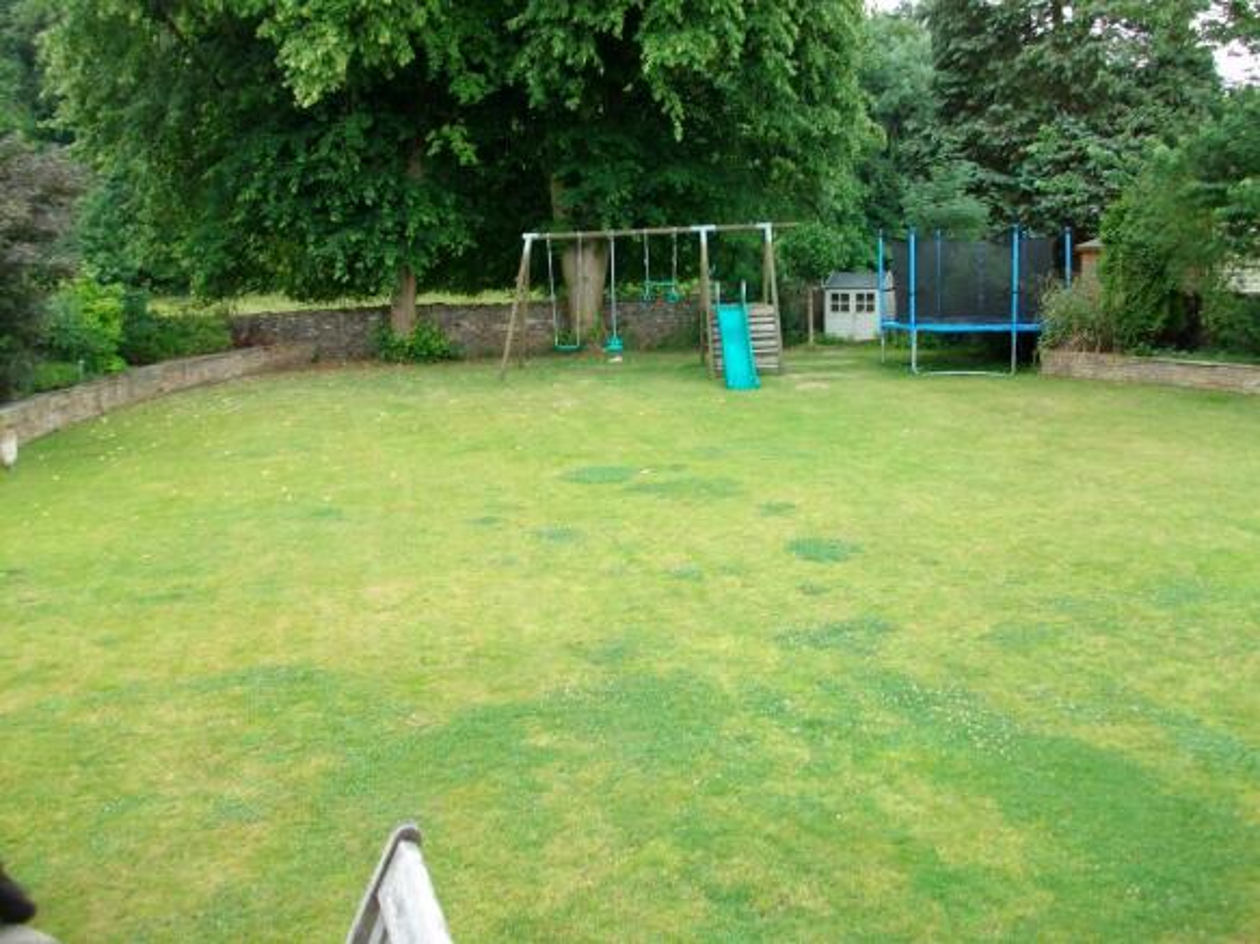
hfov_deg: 56.8
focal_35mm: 32
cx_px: 630
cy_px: 472
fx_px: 1165
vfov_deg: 44.1
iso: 80
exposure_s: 1/52.9
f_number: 2.9
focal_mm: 5.7
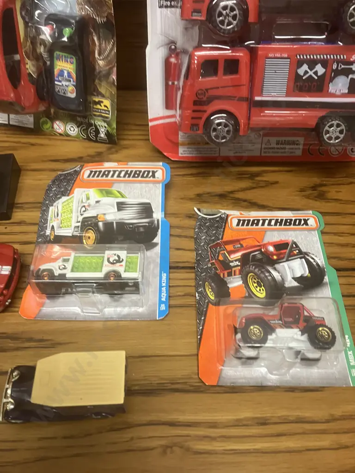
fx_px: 383
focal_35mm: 28
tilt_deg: -52.6
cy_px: 236
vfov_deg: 63.4
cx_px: 178
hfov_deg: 49.7
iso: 200
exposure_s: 1/50
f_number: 1.8
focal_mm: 3.99
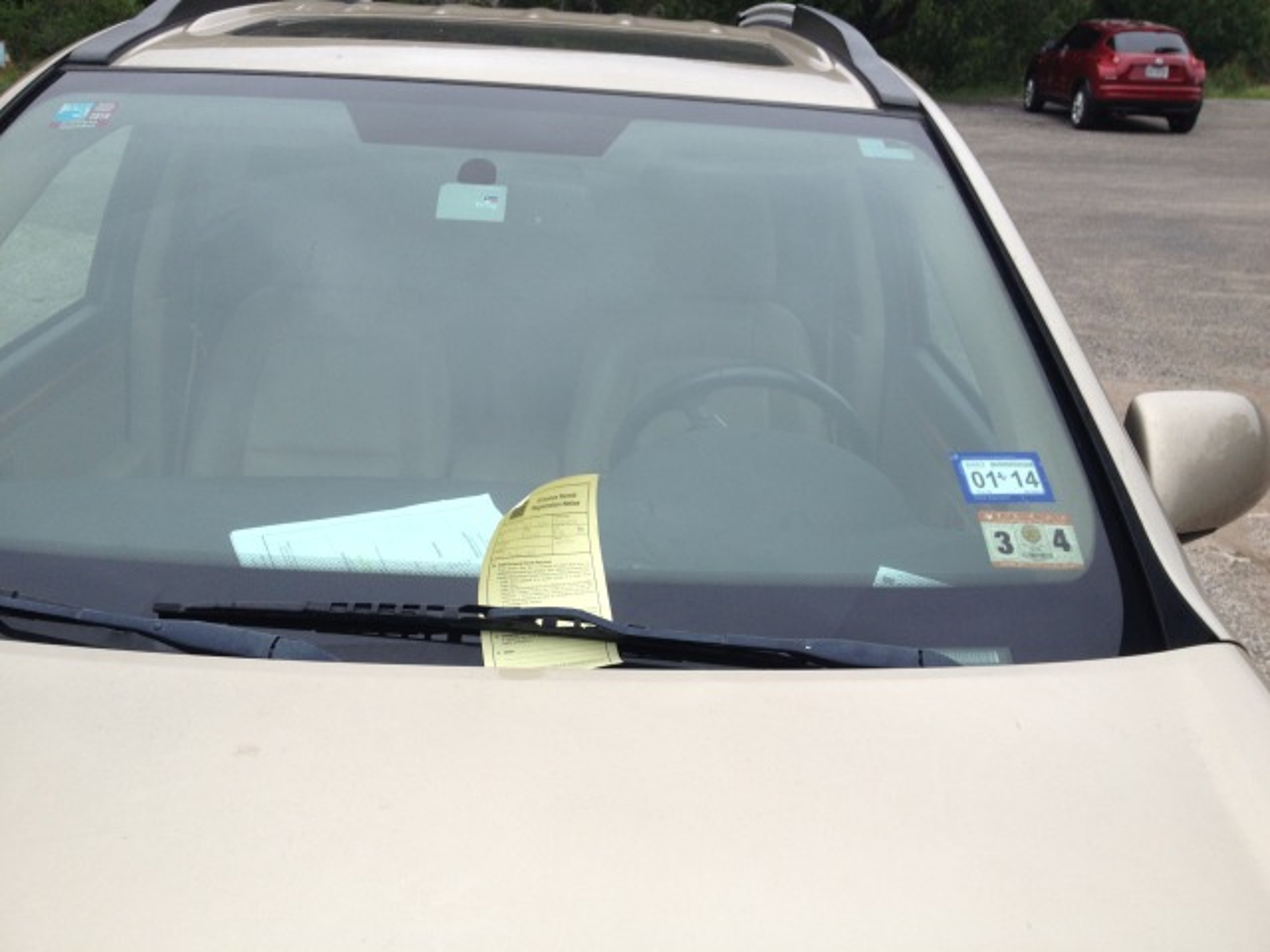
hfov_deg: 52.6
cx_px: 635
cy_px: 476
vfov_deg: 40.7
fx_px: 1284
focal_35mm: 35
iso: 50
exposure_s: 1/164
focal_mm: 4.28
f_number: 2.4
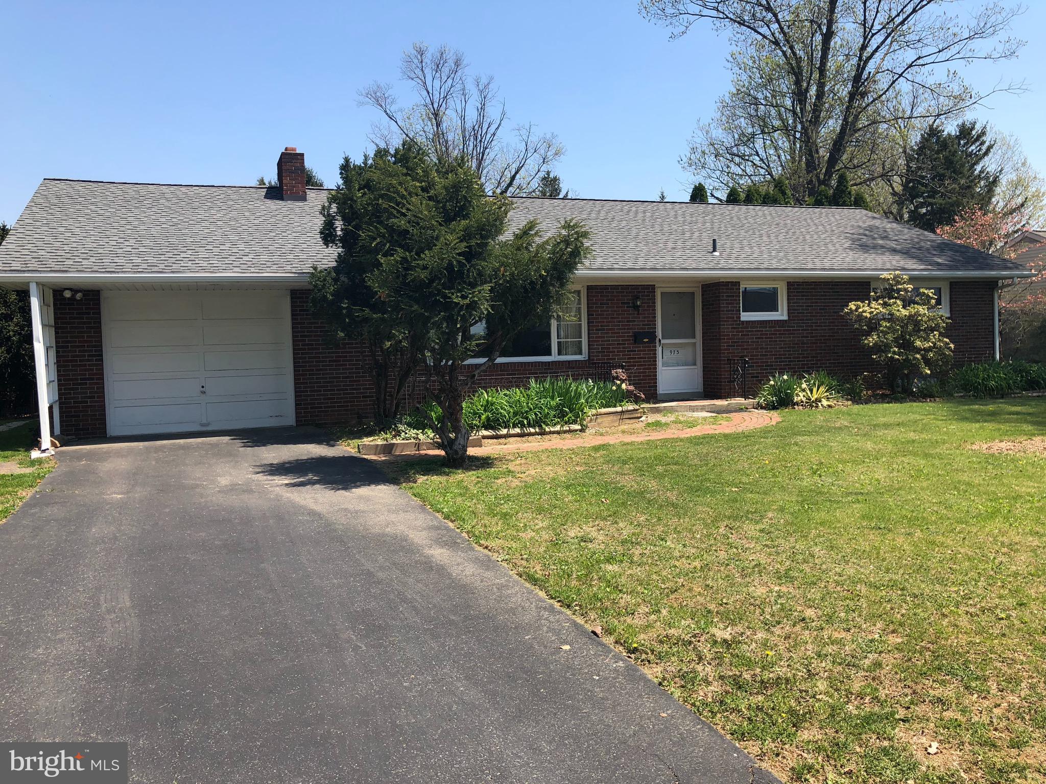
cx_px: 523
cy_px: 392
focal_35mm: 28
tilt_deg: -1.9
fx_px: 846
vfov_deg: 49.7
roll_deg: +1.3
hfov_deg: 63.4
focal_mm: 4
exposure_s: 1/1297
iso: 20
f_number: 1.8
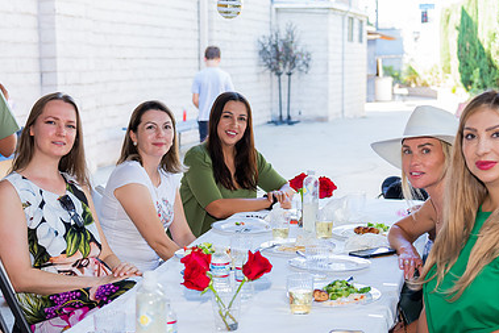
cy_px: 187
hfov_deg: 28.4
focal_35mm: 71
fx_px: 984
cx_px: 211
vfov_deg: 19.2
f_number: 2.8
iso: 400
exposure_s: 1/250
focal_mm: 38
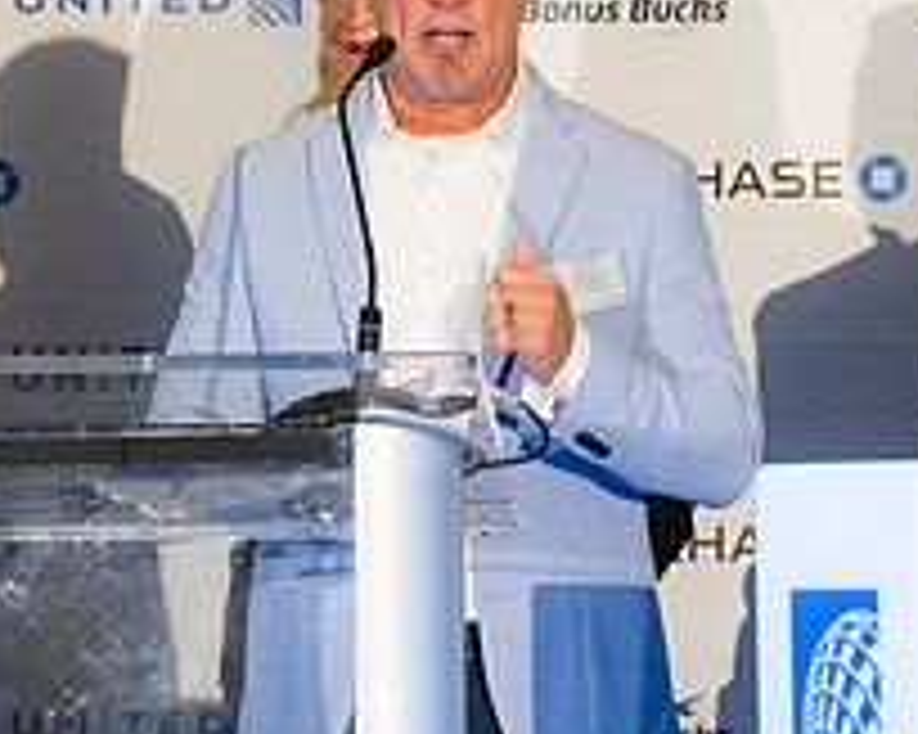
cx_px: 436
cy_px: 144
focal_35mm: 466
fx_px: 12655
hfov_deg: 4.2
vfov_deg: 3.3
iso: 1250
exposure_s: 1/160
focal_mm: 150
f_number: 2.8
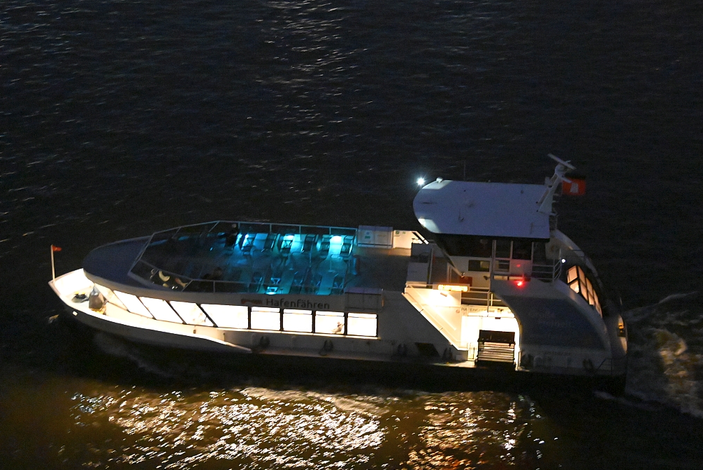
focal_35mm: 56
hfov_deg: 35.6
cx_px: 348
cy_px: 236
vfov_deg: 24.2
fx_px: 1095
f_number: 4
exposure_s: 1/40
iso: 25600
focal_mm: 55
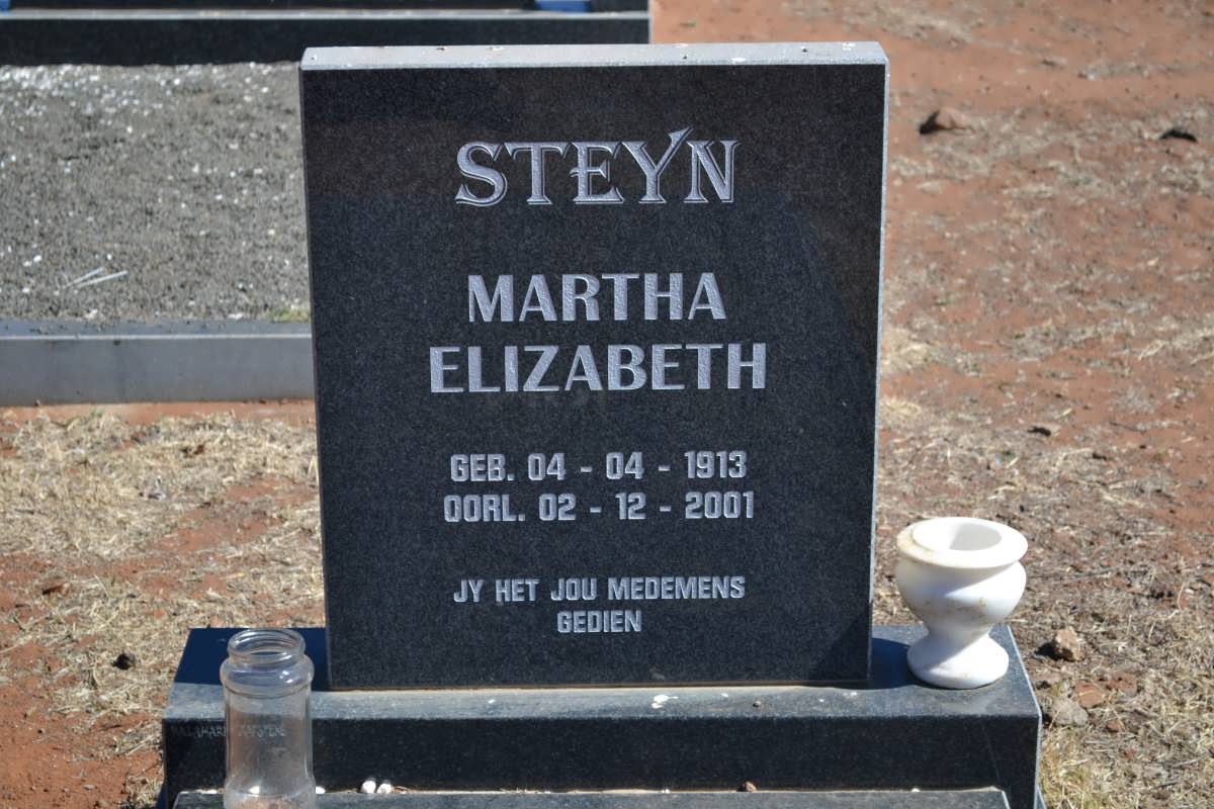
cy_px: 404
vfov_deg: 17.5
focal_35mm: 78
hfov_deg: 26.0
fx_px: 2630
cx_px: 607
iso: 125
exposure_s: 1/125
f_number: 5.6
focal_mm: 52
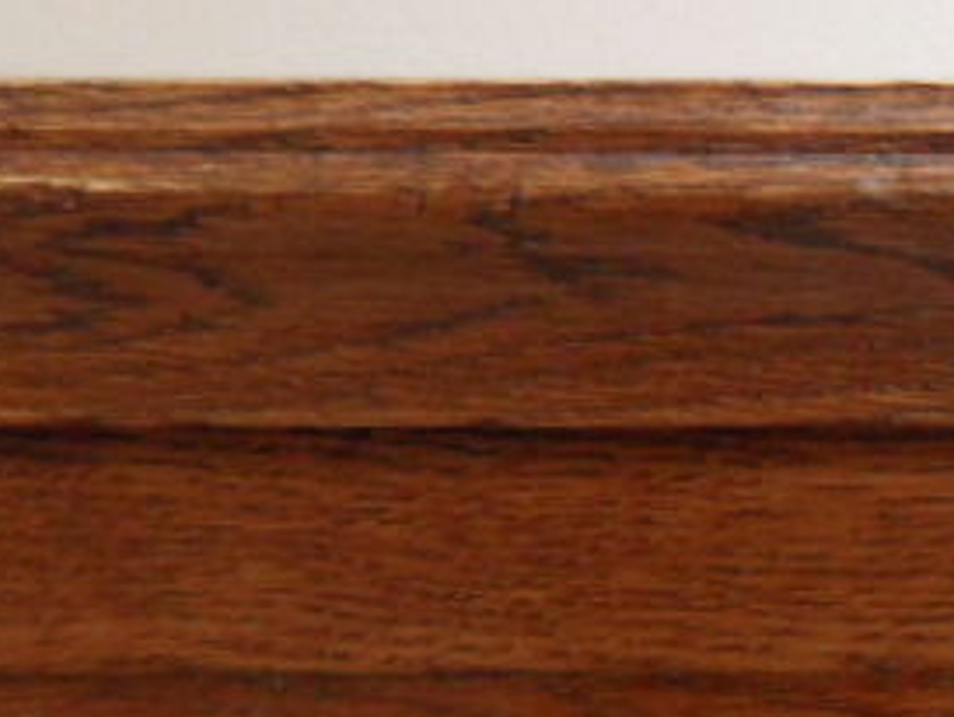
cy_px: 581
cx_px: 1041
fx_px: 2481
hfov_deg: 20.7
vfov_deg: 16.3
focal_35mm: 90
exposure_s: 1/20
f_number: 3.2
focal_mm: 3.9
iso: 200
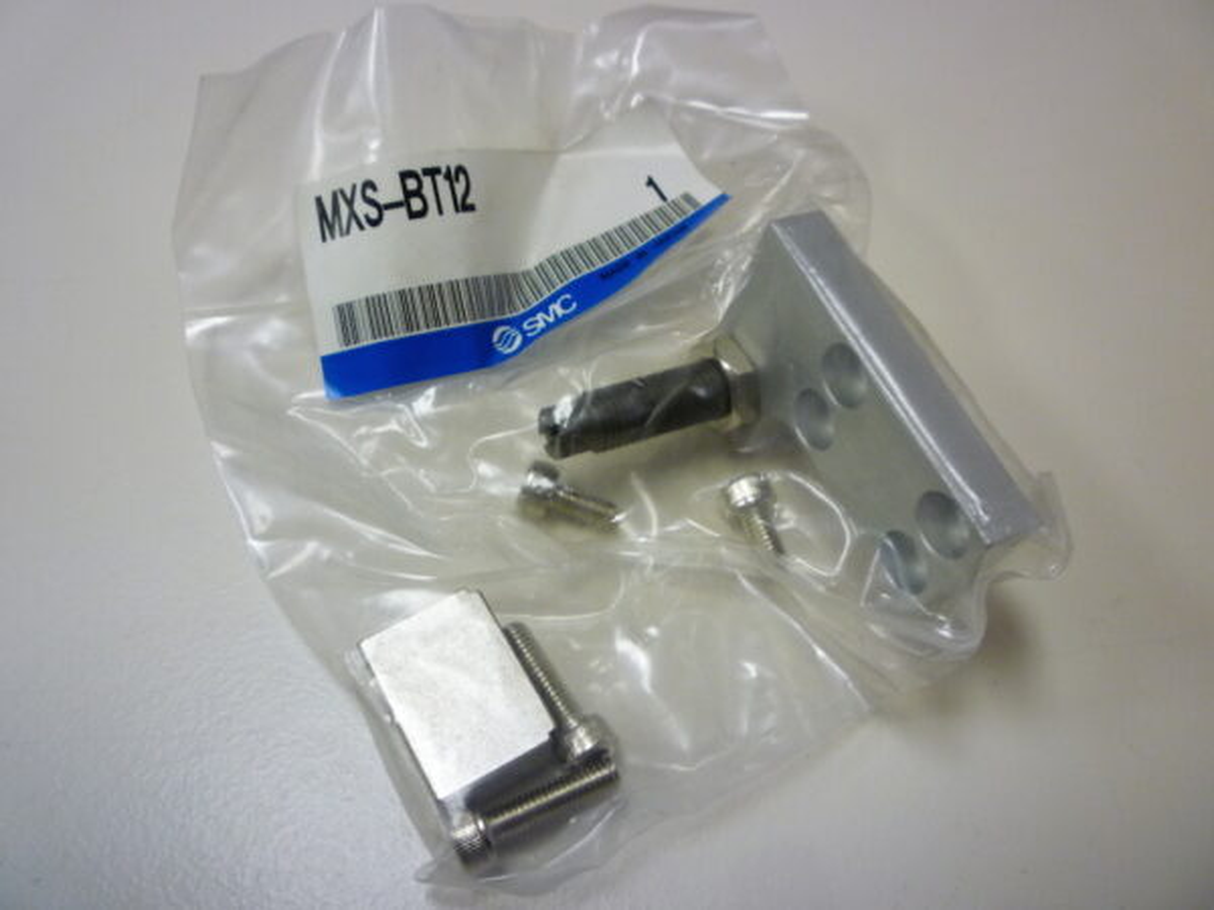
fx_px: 1017
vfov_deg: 48.2
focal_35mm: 29
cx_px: 607
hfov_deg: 61.7
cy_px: 455
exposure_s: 1/30
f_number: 3.3
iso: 250
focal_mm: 5.2
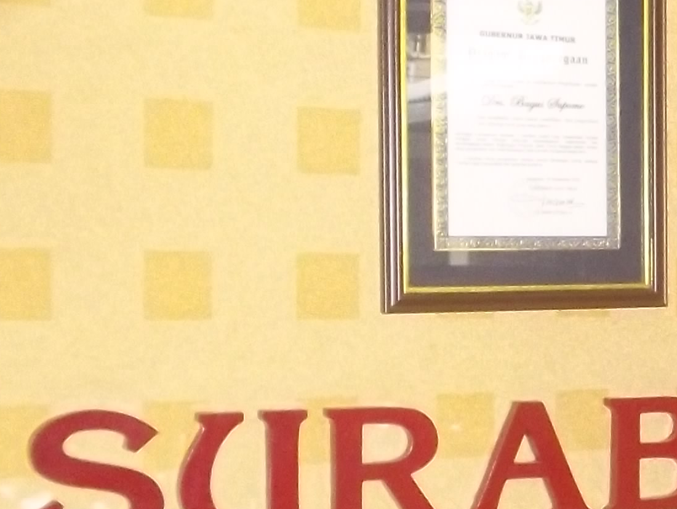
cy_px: 316
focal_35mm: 96
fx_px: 1879
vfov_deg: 15.4
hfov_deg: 18.2
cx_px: 1003
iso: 400
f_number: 3.3
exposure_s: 1/30
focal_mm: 4.1
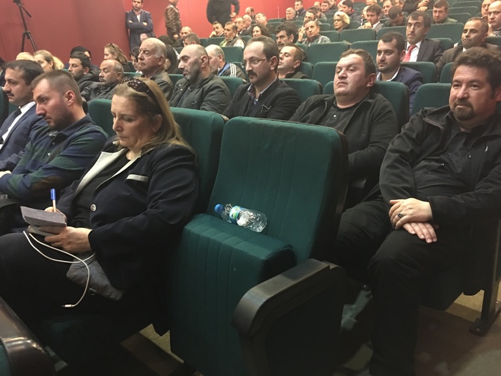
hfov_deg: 61.7
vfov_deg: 48.2
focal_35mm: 29
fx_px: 420
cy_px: 188
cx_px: 250
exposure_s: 1/4
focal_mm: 4.15
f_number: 2.2
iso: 125
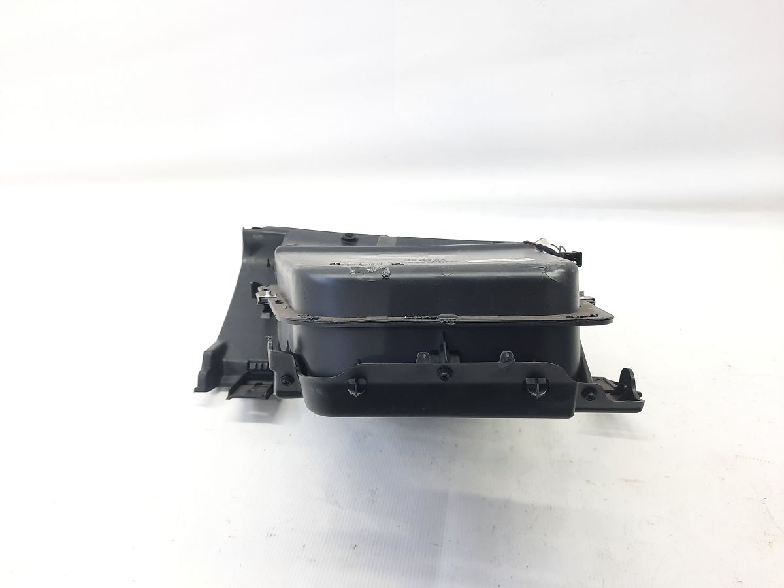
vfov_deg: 54.9
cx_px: 392
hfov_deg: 69.4
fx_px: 566
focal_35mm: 25
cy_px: 294
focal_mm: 4.6
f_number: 2
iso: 100
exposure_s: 1/50
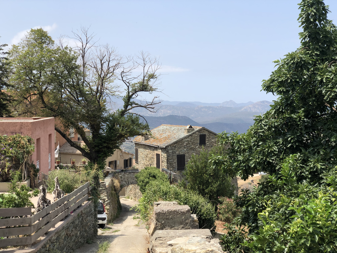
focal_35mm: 52
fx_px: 506
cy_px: 126
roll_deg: +0.6
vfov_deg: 28.0
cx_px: 168
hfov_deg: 36.8
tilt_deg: -2.7
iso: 16
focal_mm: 6
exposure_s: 1/991
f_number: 2.4
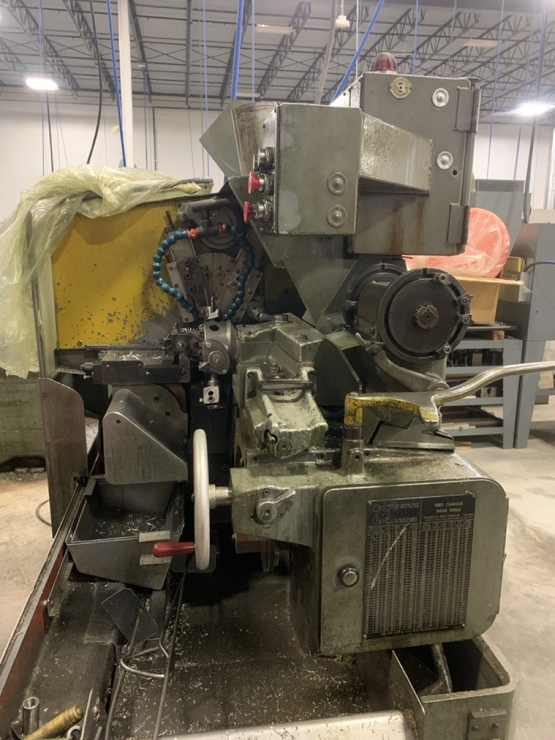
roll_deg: -0.1
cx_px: 278
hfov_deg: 53.1
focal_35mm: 26
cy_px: 370
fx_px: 556
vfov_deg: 67.3
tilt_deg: -10.9
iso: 400
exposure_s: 1/34
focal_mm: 4.25
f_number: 1.8
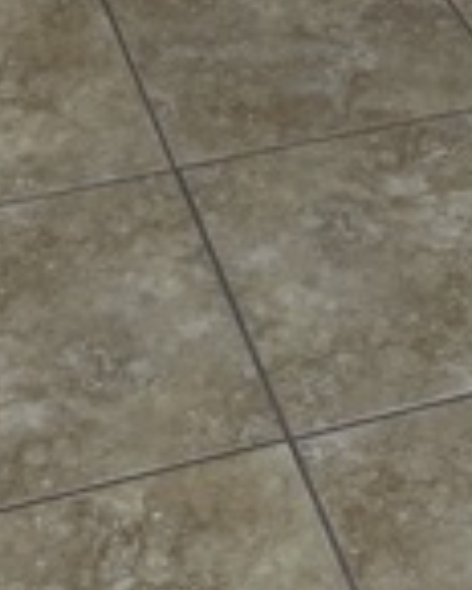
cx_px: 387
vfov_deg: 13.8
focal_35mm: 112
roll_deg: -1.7
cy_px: -682
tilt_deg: -12.0
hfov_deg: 13.7
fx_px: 1956
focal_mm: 5.1
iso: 80
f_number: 1.6
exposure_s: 1/120
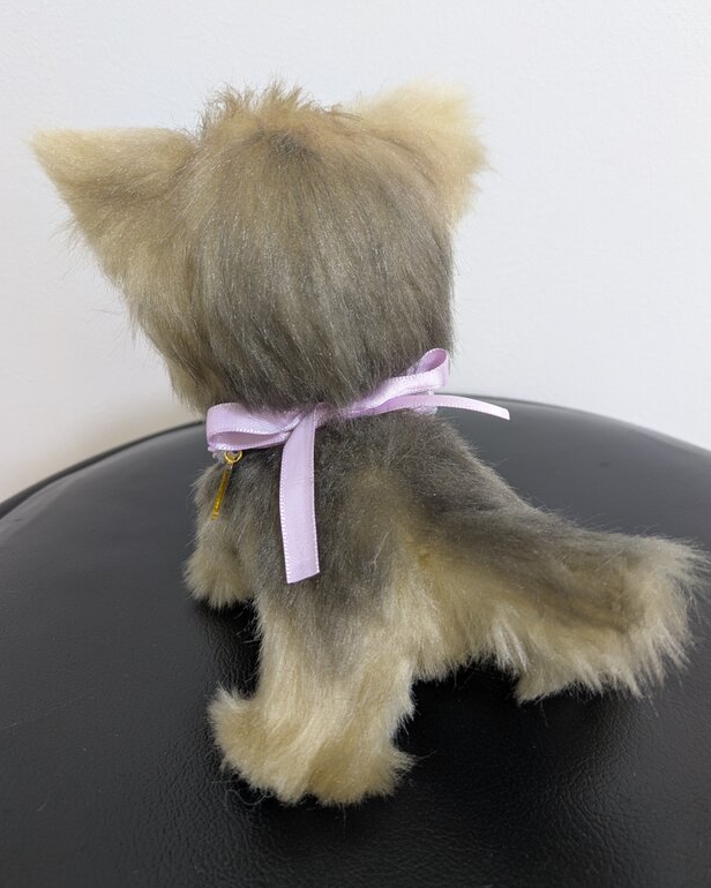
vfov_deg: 63.9
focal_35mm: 27
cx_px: 361
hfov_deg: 53.2
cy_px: 398
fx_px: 710
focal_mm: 5.43
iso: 204
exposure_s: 1/25
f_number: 1.89
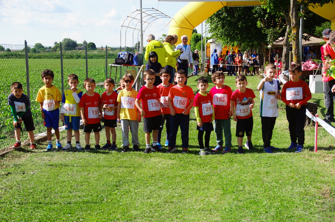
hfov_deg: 23.8
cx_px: 163
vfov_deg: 15.9
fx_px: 795
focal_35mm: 86
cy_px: 113
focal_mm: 55
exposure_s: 1/320
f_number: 5
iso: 100
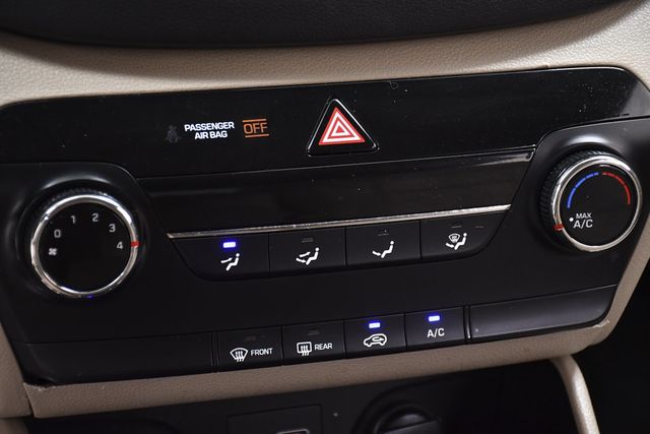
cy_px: 217
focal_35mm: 99
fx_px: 1788
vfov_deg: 13.8
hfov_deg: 20.6
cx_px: 325
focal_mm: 66
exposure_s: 1/80
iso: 1250
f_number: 5
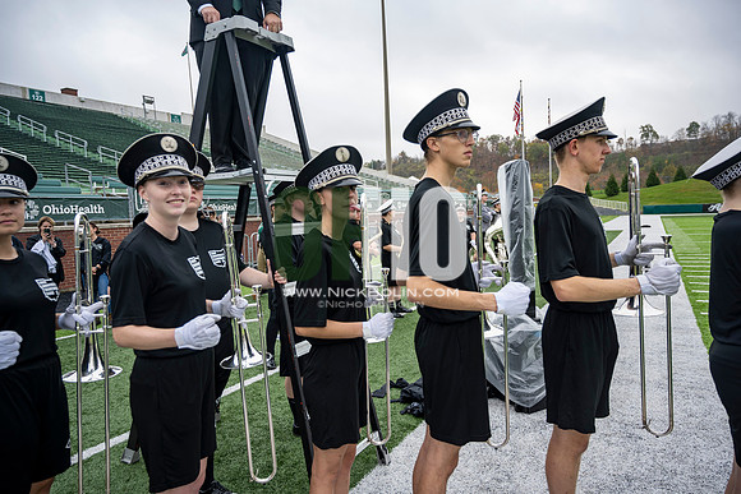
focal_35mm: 24
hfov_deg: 73.7
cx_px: 370
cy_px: 247
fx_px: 494
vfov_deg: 53.2
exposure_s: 1/200
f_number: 4
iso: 80
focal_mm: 24
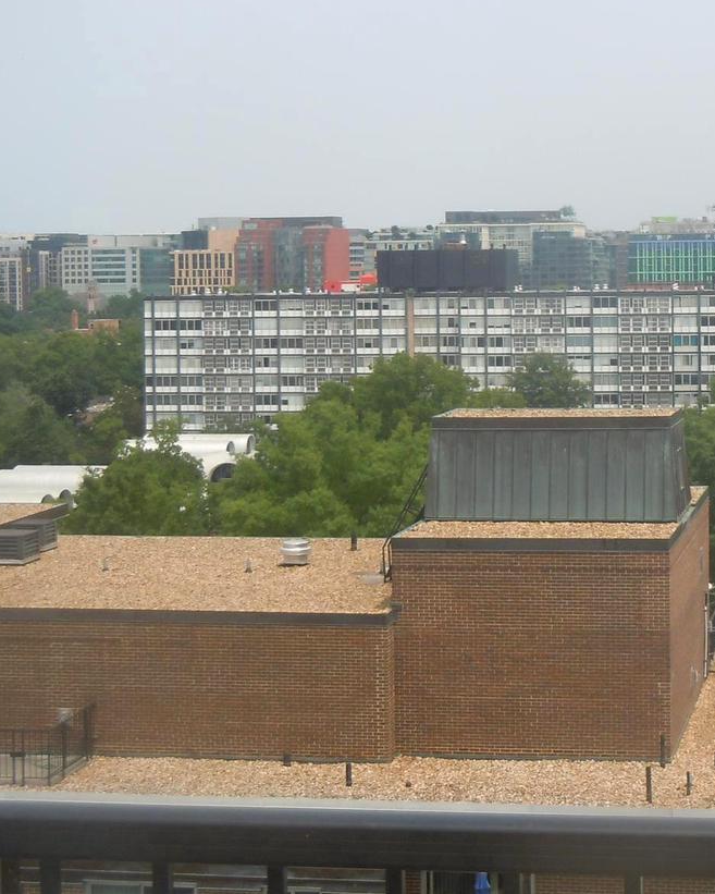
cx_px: 575
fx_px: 2036
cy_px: 317
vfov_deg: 24.7
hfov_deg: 19.7
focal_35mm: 77
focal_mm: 8.1
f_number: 7.6
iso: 100
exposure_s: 1/250
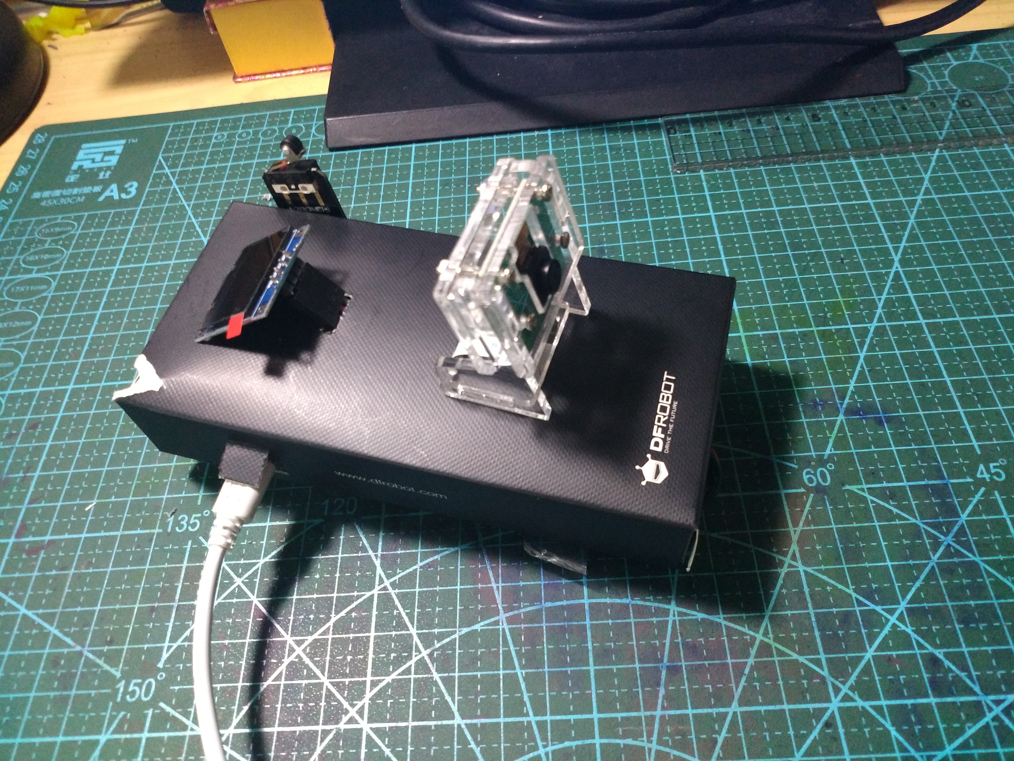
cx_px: 507
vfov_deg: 51.4
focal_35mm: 27
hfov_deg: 65.3
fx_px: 791
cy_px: 380
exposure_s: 1/14
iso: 800
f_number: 2.2
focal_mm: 4.73
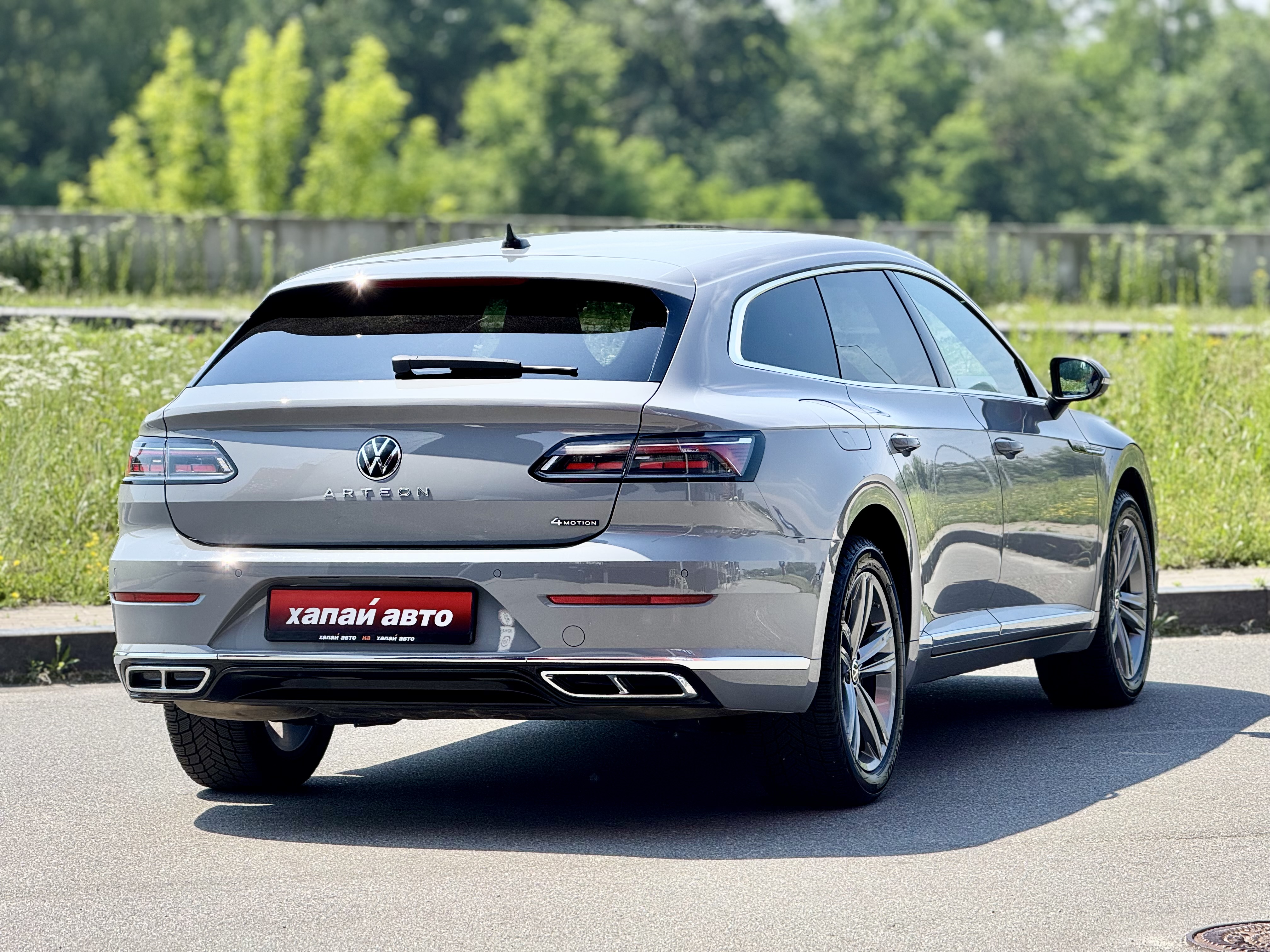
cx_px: 635
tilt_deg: -2.2
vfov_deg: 12.3
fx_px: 4403
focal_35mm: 120
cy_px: 476
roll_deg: -0.5
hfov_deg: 16.4
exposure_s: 1/707
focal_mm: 15.66
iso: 50
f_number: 2.8
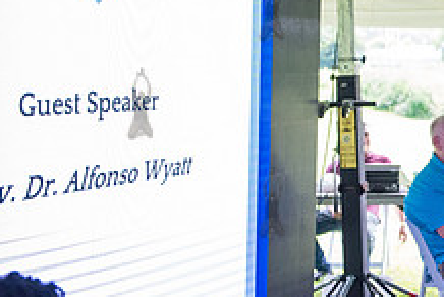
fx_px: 1420
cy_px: 113
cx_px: 575
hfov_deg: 16.8
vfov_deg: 11.9
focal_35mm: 115
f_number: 4
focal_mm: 38
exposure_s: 1/500
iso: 2500
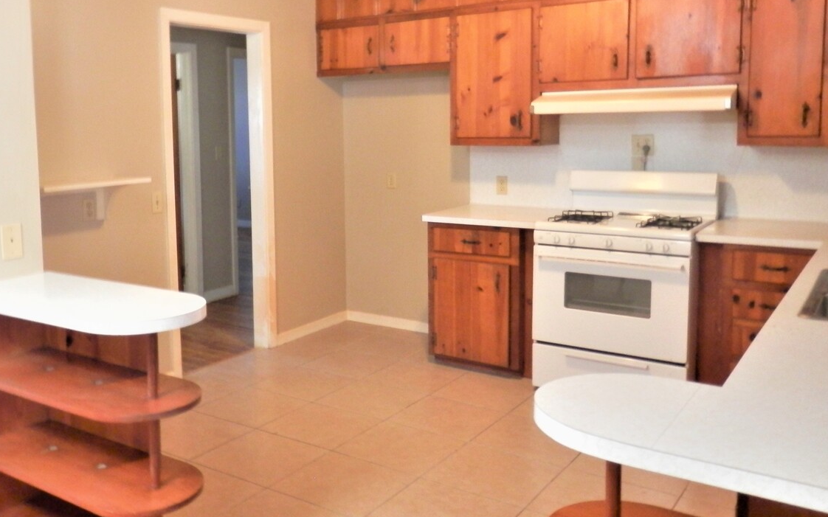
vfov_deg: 37.0
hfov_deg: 55.9
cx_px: 303
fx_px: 767
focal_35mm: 34
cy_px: 195
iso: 200
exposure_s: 1/13
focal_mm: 4.5
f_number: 3
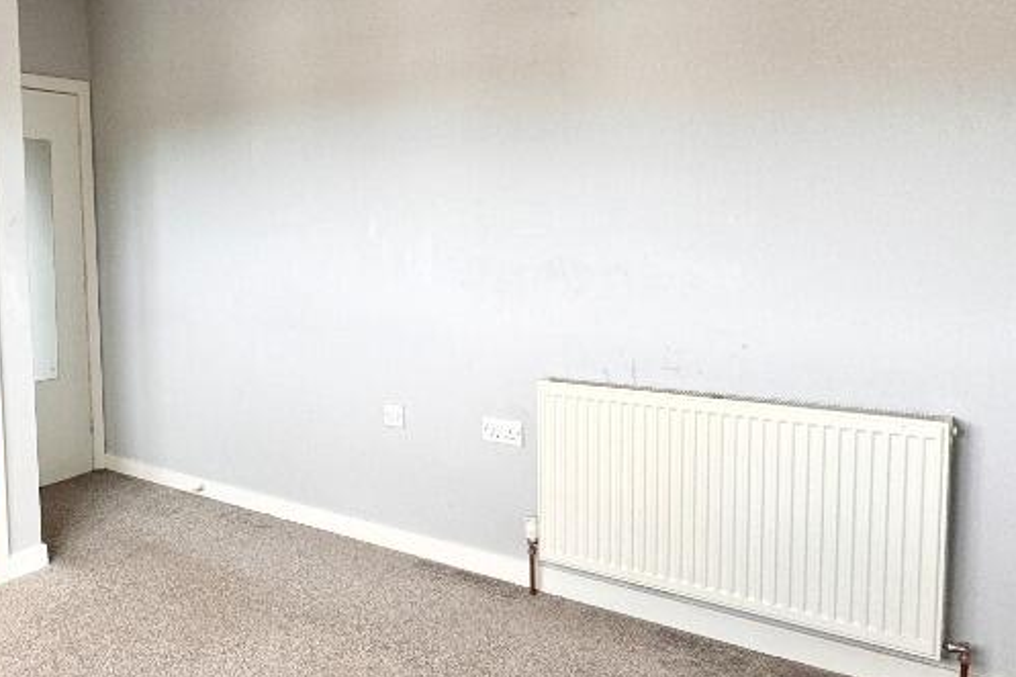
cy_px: 292
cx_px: 202
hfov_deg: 57.3
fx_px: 846
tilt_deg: -5.0
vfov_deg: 43.5
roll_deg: +1.9
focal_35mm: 30
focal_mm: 2.22
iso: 100
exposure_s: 1/99
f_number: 2.2
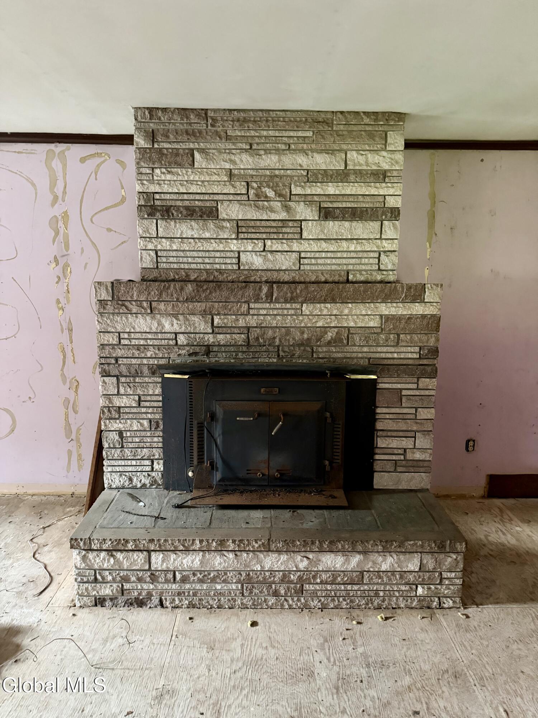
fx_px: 497
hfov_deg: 56.8
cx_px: 269
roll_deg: +0.4
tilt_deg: -8.3
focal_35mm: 24
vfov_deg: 71.6
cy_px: 359
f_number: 1.78
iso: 1000
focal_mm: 6.76
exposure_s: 1/30
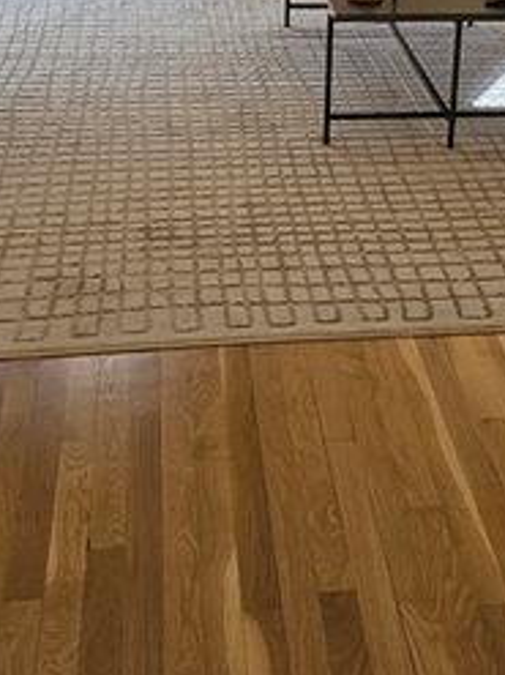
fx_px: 1207
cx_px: 333
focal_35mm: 62
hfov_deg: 23.5
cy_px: 67
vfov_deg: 29.9
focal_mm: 6.3
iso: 320
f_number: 1.7
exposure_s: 1/359
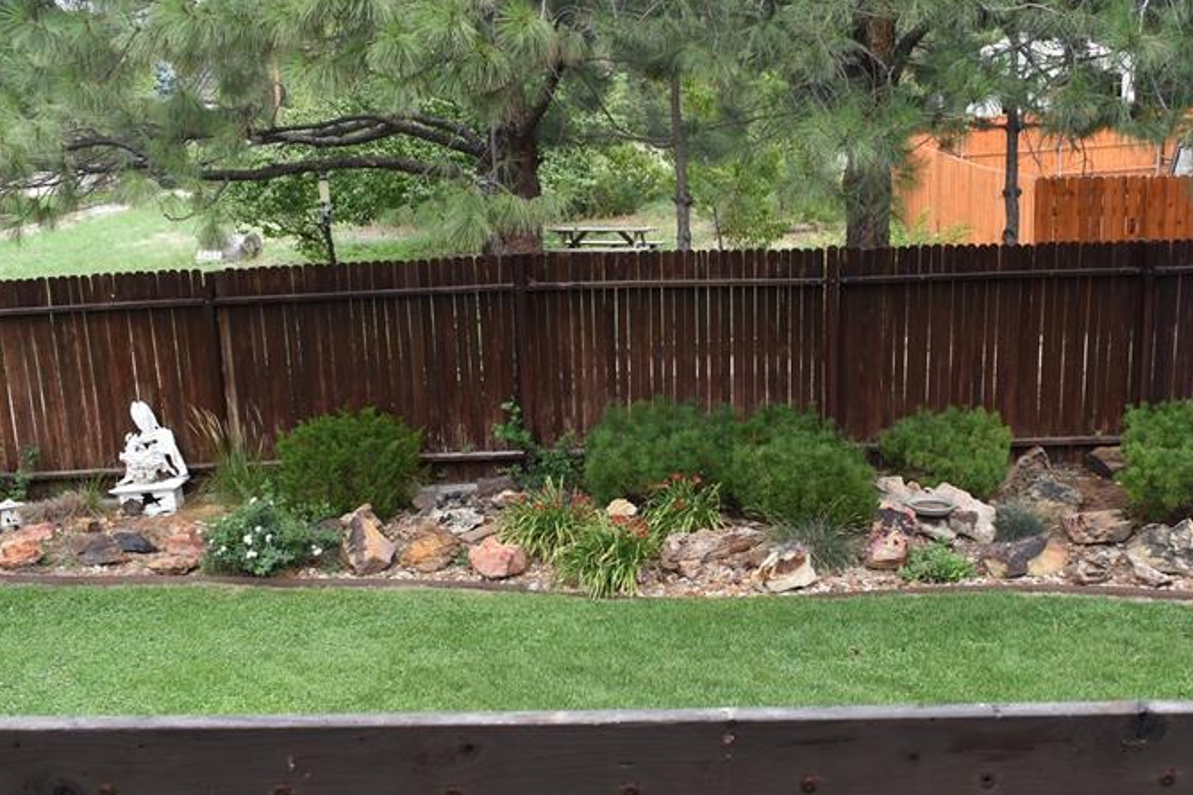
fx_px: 1524
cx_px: 691
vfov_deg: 29.1
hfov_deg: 42.6
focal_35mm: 46
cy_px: 490
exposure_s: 1/160
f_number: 6.3
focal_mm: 20
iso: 100
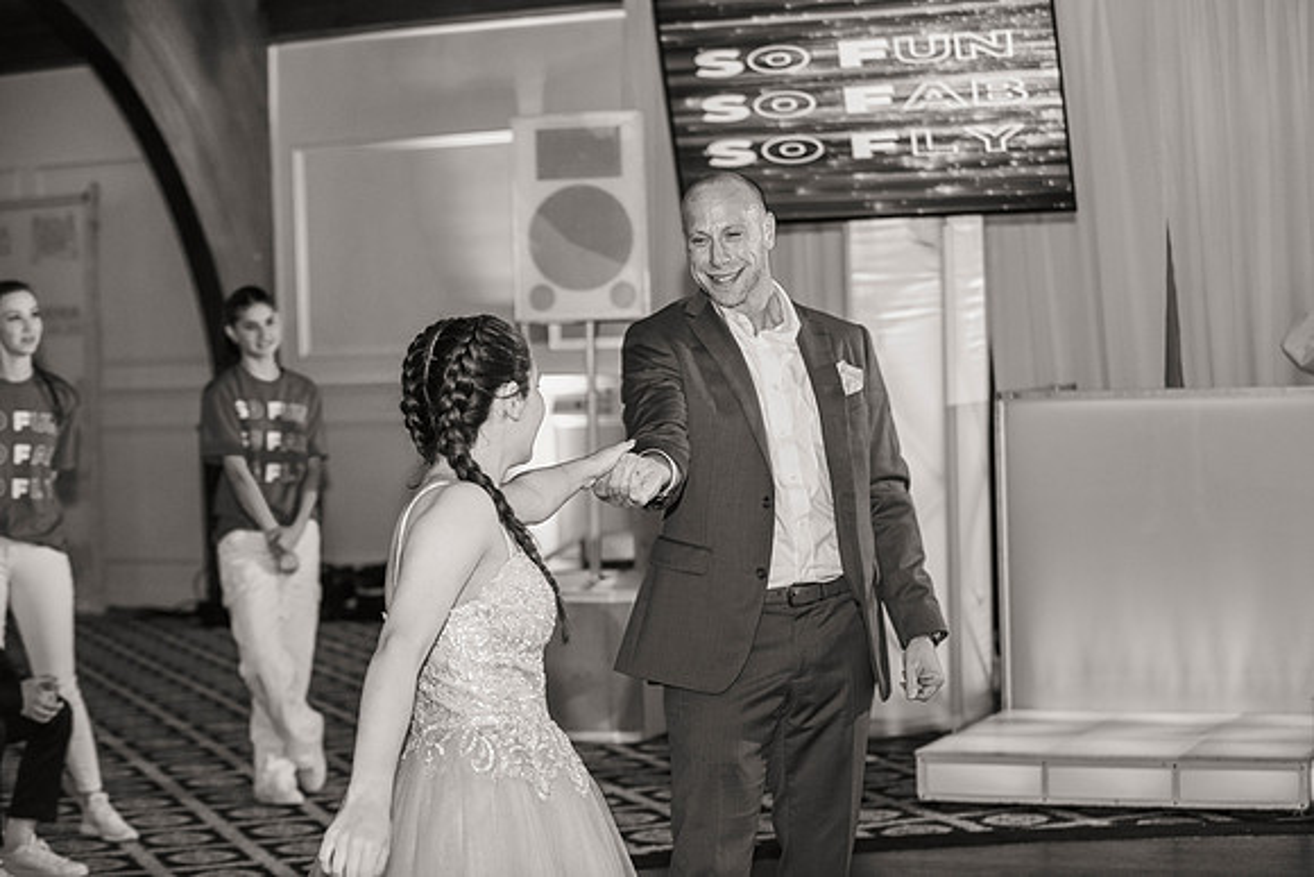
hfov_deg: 28.1
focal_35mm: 72
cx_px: 676
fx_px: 2628
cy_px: 426
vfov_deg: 18.9
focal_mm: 70
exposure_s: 1/100
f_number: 3.5
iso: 1600
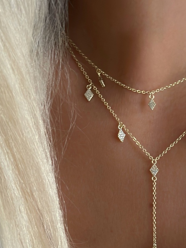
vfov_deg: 23.9
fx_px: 581
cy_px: 189
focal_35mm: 81
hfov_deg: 18.1
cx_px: 123
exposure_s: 1/40
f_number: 1.78
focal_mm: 6.86
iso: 500
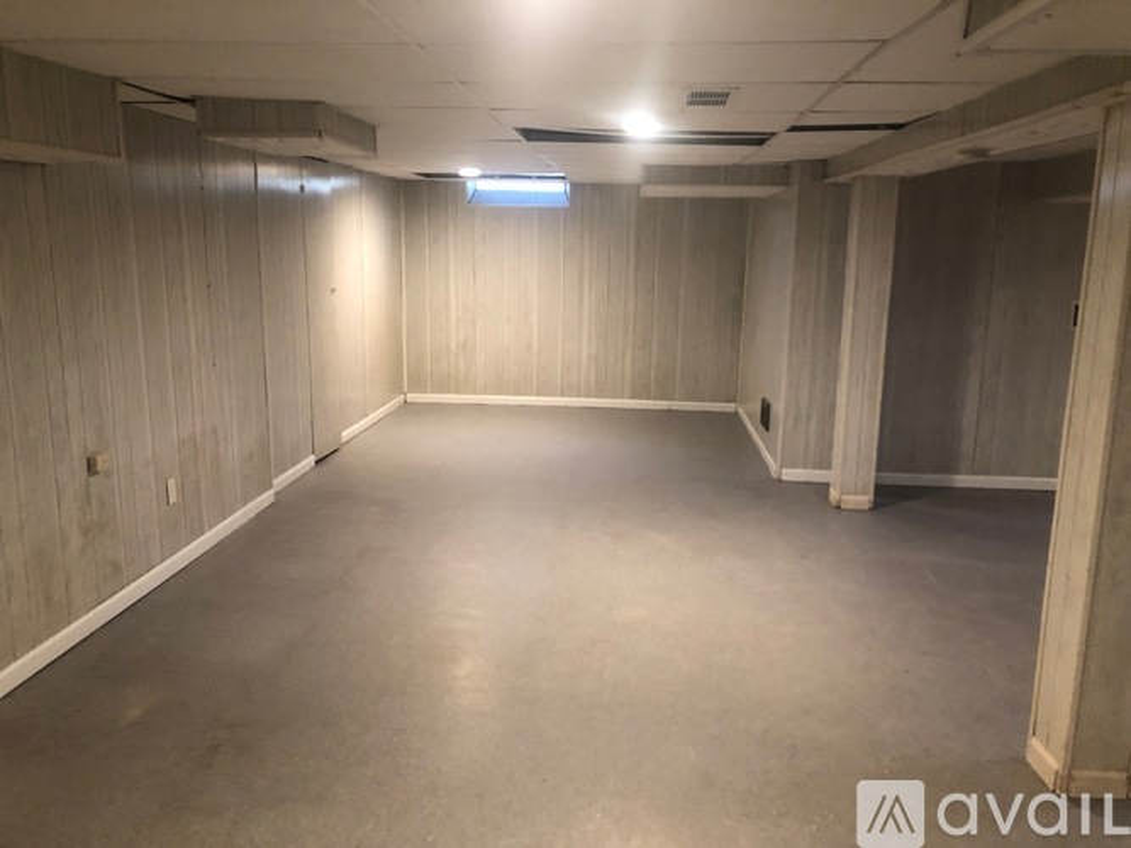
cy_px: 424
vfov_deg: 49.7
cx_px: 566
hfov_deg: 63.5
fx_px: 915
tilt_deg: -12.6
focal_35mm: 28
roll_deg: -0.8
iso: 100
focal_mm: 4
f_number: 1.8
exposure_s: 1/15
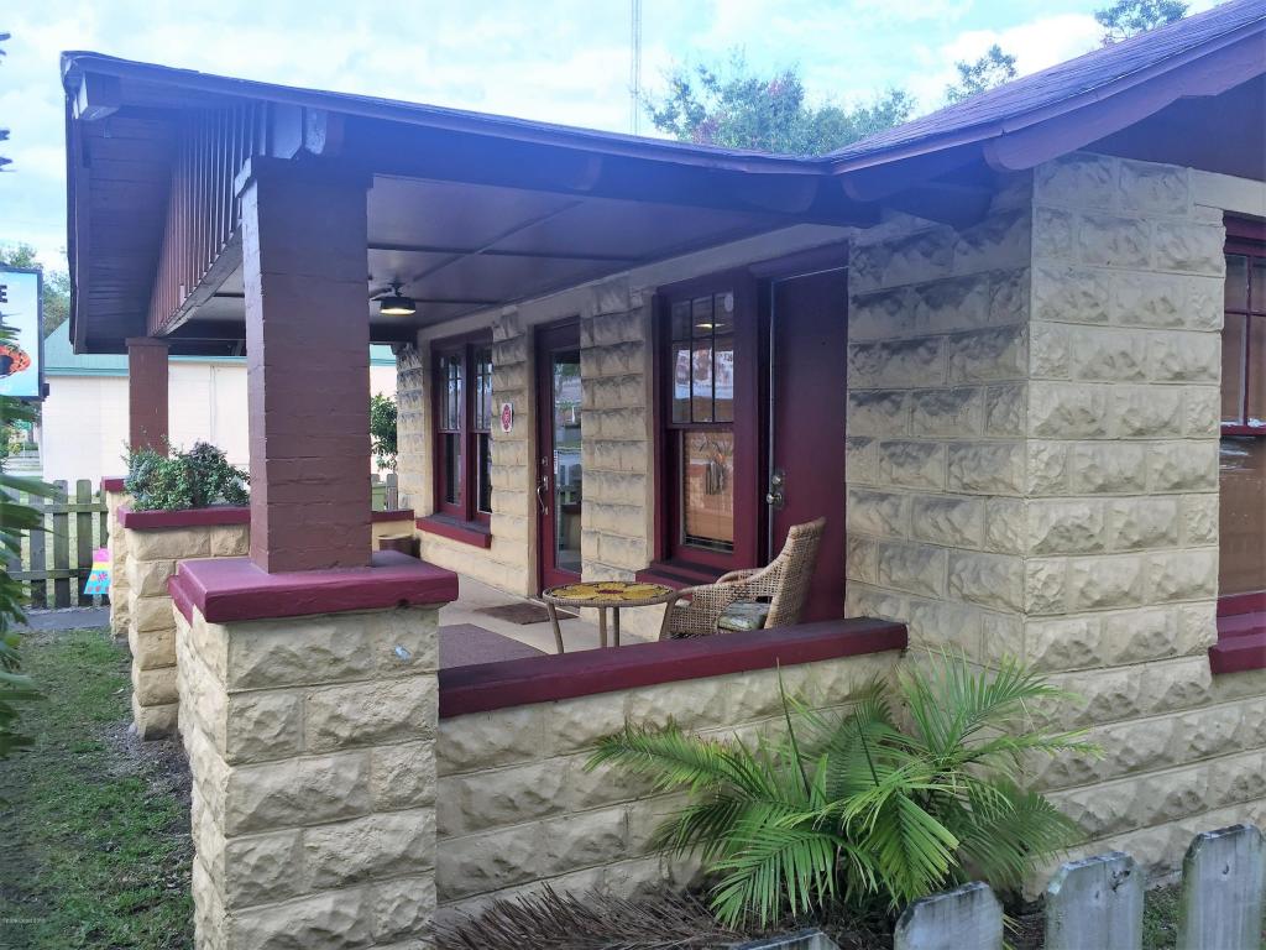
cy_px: 475
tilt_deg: -0.9
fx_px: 1061
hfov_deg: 61.7
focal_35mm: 29
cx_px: 633
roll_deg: -1.5
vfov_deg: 48.2
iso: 32
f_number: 2.2
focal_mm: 4.15
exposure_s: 1/130
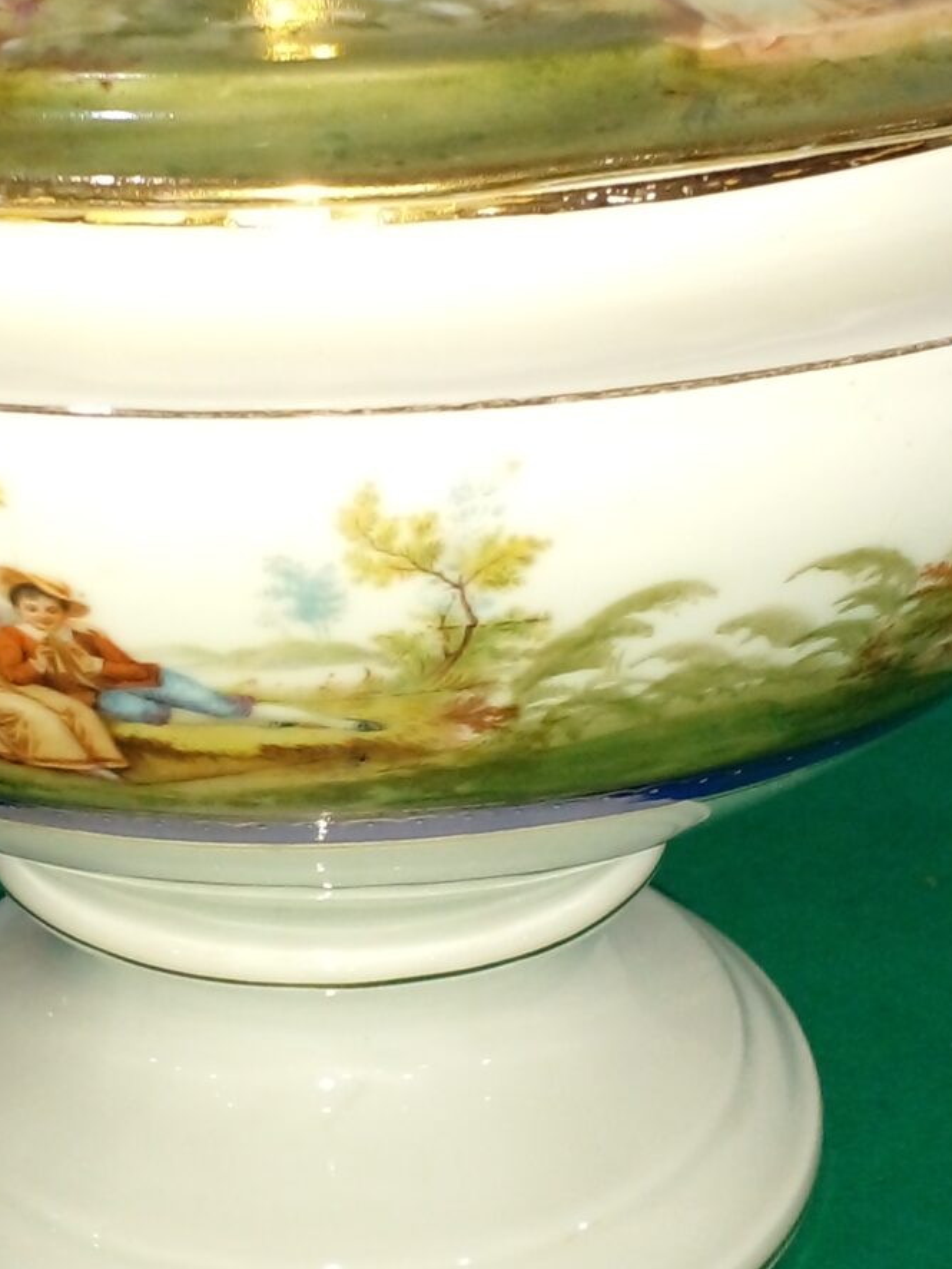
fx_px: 2859
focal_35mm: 78
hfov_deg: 18.8
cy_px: 582
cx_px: 285
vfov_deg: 25.0
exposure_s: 1/50
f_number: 1.9
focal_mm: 3.6
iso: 160
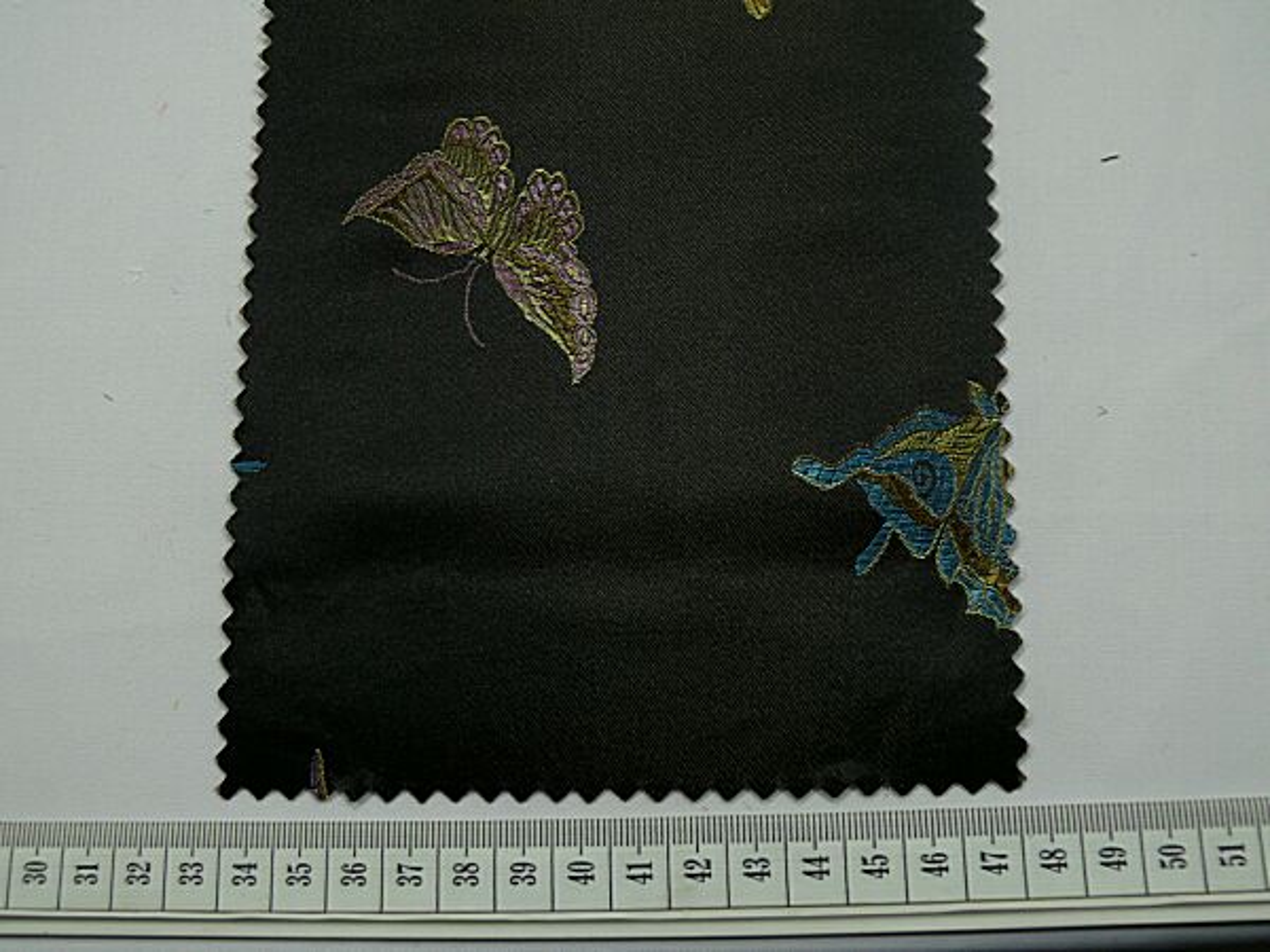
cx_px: 635
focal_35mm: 40
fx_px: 1468
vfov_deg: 36.0
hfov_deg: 46.8
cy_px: 476
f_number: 2.8
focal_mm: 8.1
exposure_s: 1/60
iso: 100
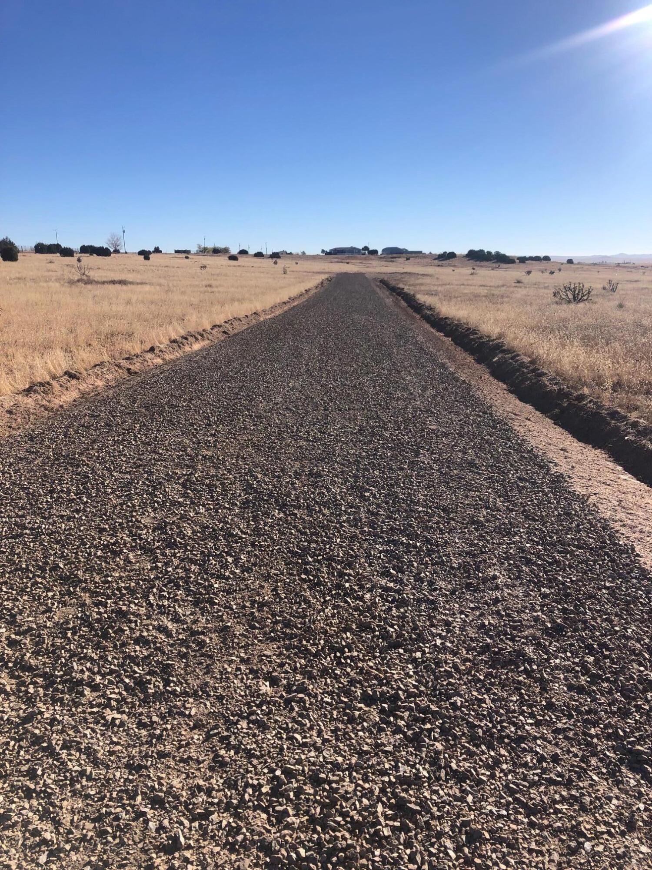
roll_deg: +0.9
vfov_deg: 63.4
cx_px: 326
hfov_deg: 49.7
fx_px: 703
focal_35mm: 28
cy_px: 435
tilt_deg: -13.6
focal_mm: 3.99
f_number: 1.8
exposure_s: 1/2404
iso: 25
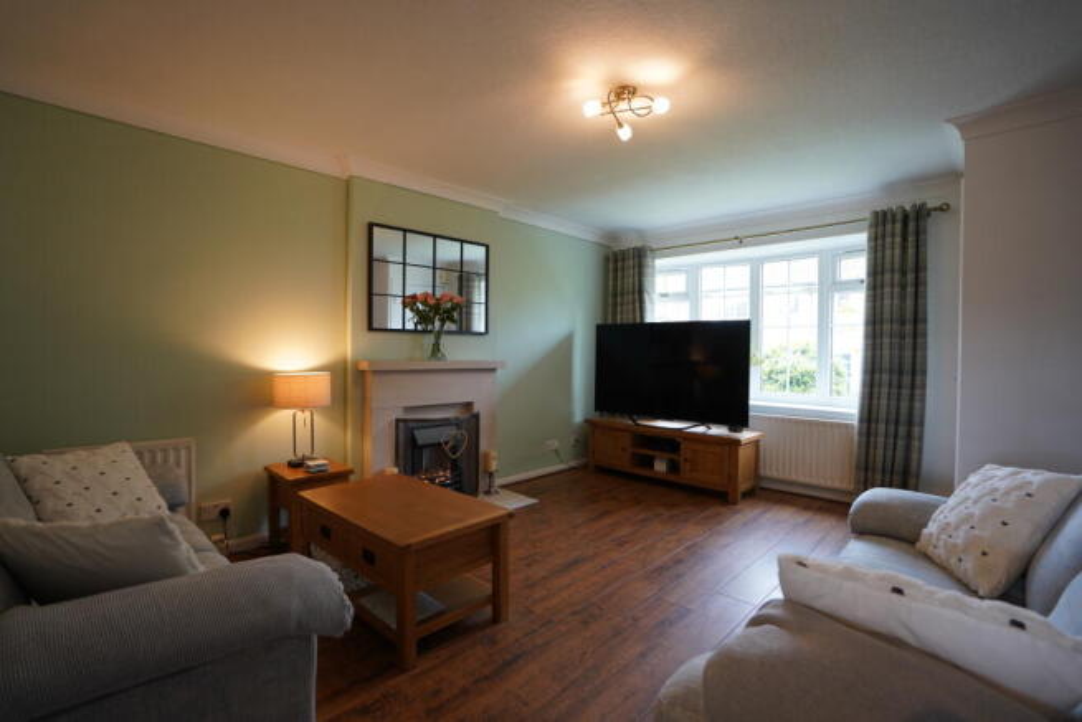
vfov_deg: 73.8
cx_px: 541
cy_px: 361
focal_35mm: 16
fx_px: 481
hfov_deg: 96.7
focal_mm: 16
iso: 1250
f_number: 4
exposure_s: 1/160
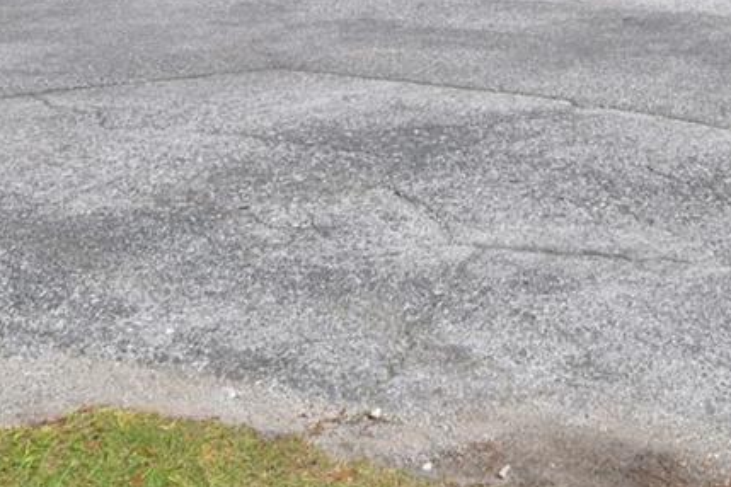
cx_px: 675
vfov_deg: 20.1
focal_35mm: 56
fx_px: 1137
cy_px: -286
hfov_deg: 33.5
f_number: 4.5
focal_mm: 10
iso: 100
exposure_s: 1/2000
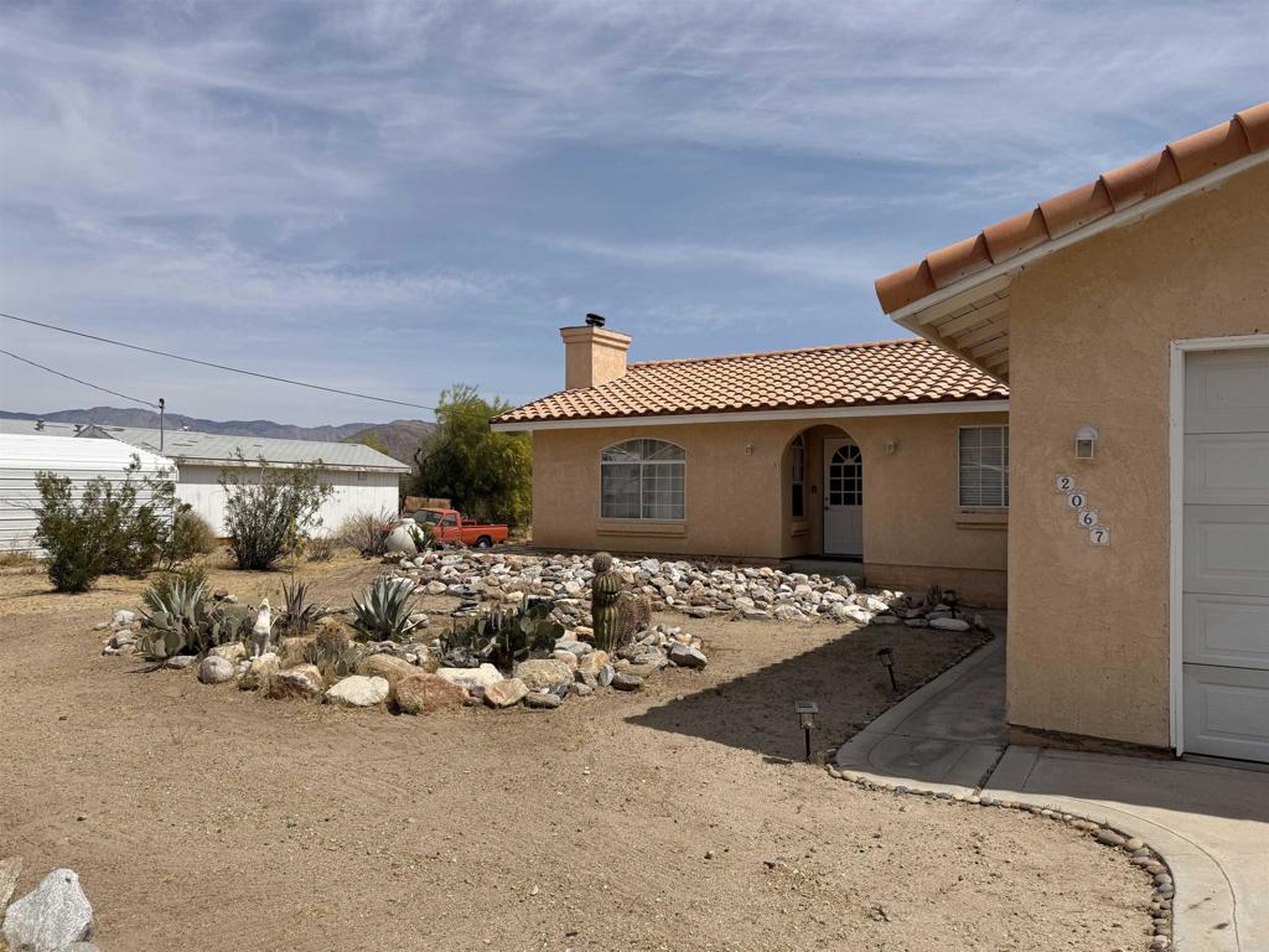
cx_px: 634
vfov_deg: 56.8
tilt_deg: +1.3
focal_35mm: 24
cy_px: 476
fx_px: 880
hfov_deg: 71.6
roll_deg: +0.0
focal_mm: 6.76
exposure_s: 1/10309
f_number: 1.78
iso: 80
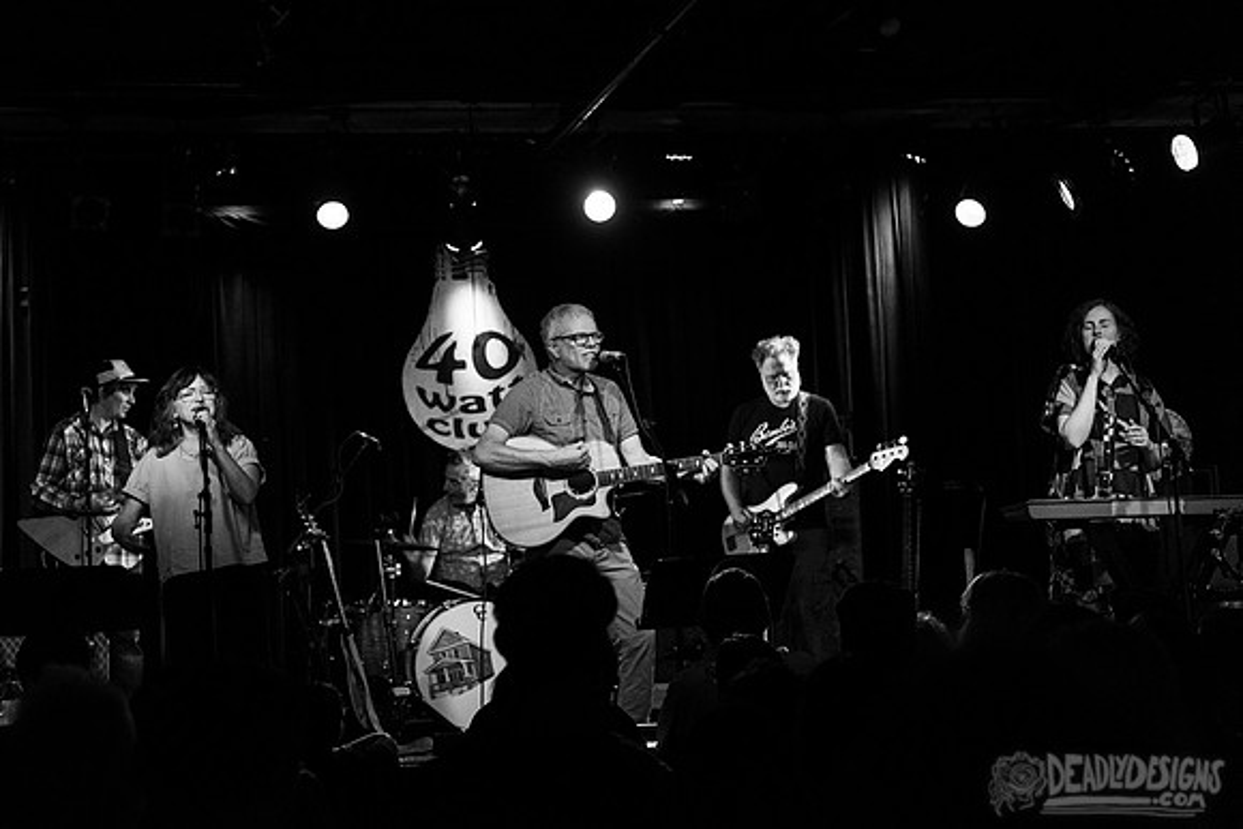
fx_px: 2045
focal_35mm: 59
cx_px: 561
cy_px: 374
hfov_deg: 33.8
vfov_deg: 22.9
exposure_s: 1/125
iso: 2000
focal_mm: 52
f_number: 3.2
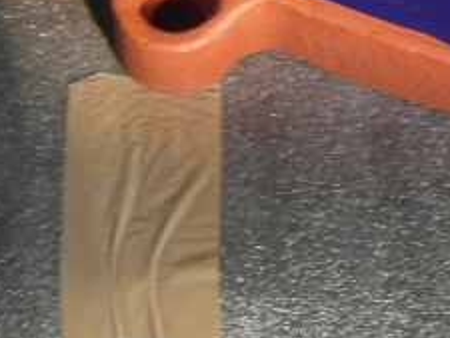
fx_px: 1418
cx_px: 436
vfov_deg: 12.9
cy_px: -156
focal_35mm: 109
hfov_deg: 17.7
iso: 100
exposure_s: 1/30
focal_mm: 4
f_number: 3.2
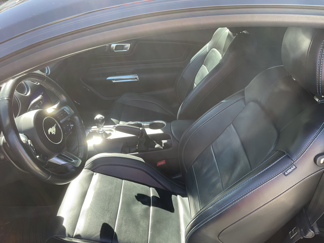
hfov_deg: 61.7
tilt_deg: -31.0
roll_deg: +2.6
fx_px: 271
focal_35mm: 29
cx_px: 162
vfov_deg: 48.2
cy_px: 122
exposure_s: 1/120
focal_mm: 3
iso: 25
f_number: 1.8
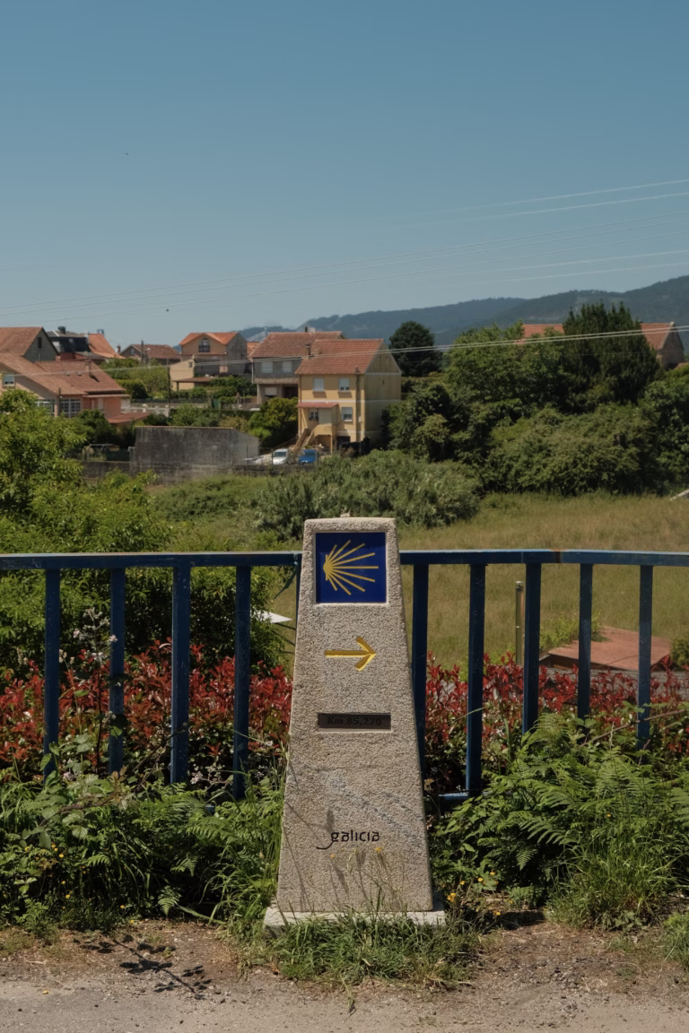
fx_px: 1349
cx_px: 344
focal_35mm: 47
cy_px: 516
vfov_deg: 41.9
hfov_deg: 28.6
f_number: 7.1
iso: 500
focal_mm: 31.5
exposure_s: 1/2000
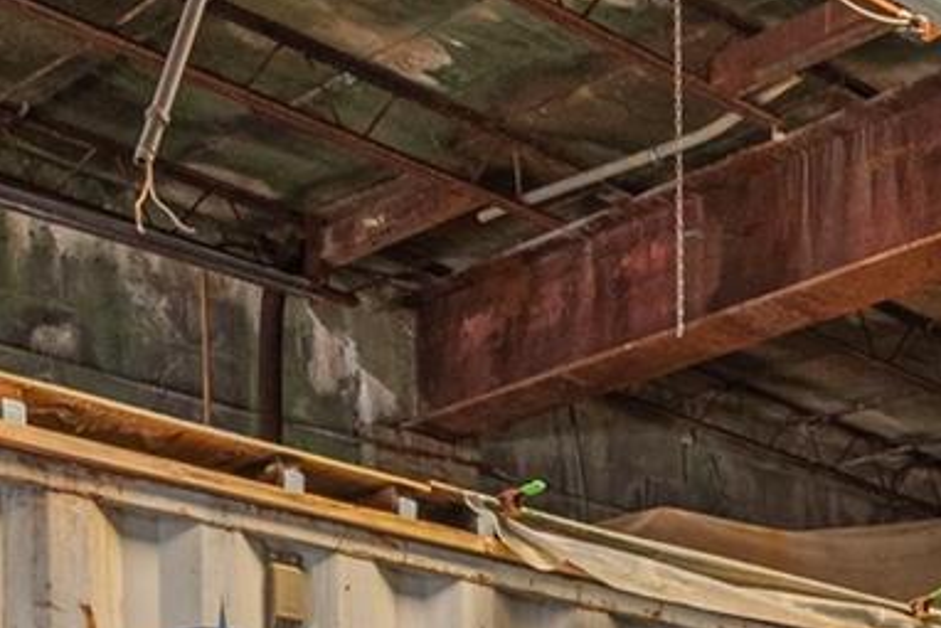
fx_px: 1961
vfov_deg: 15.9
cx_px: 1495
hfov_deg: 21.5
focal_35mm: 75
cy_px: 1074
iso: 320
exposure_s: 1/100
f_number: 8
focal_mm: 14
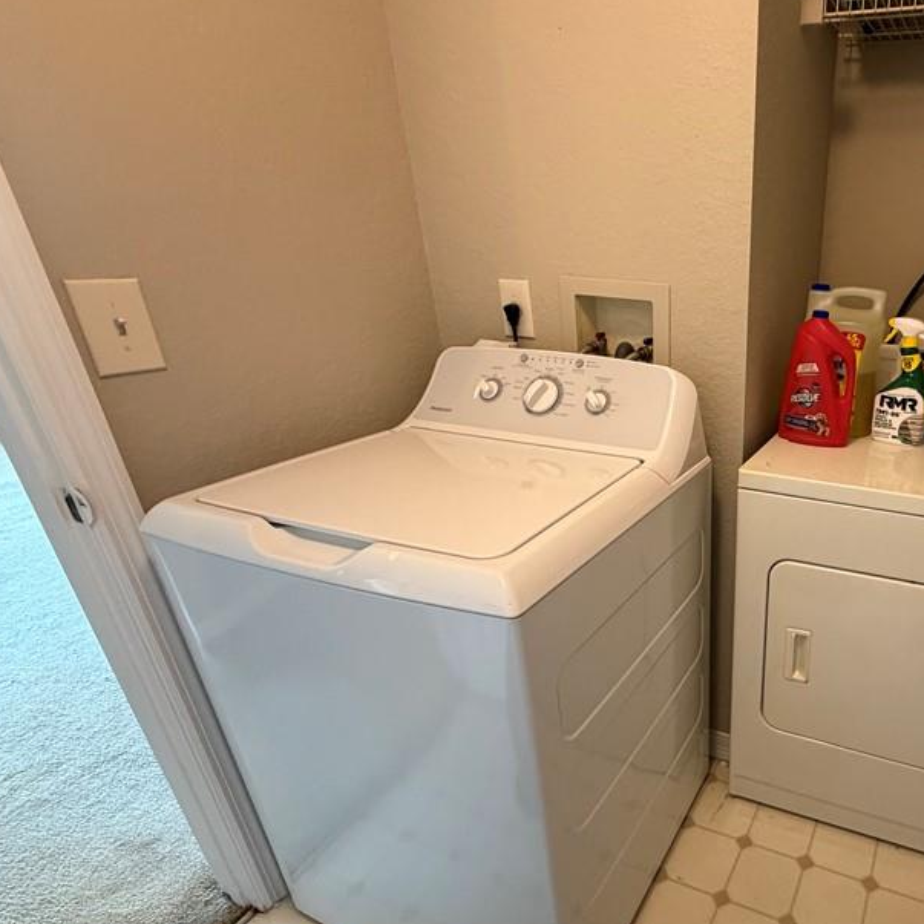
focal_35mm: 21
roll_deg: -1.2
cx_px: 742
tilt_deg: -25.4
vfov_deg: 71.7
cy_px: 530
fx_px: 634
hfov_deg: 65.5
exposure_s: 1/60
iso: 400
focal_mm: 2.22
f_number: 2.2
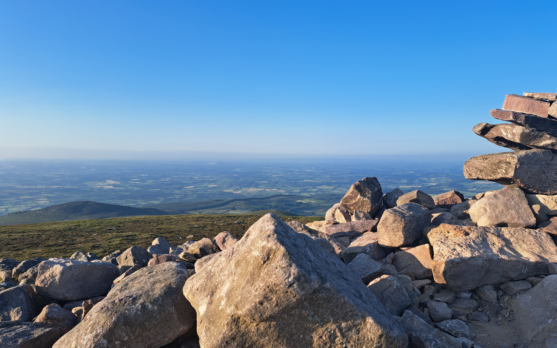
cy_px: 179
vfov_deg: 46.0
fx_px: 410
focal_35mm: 27
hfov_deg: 68.4
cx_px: 292
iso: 50
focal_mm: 5.23
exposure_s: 1/417
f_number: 1.8
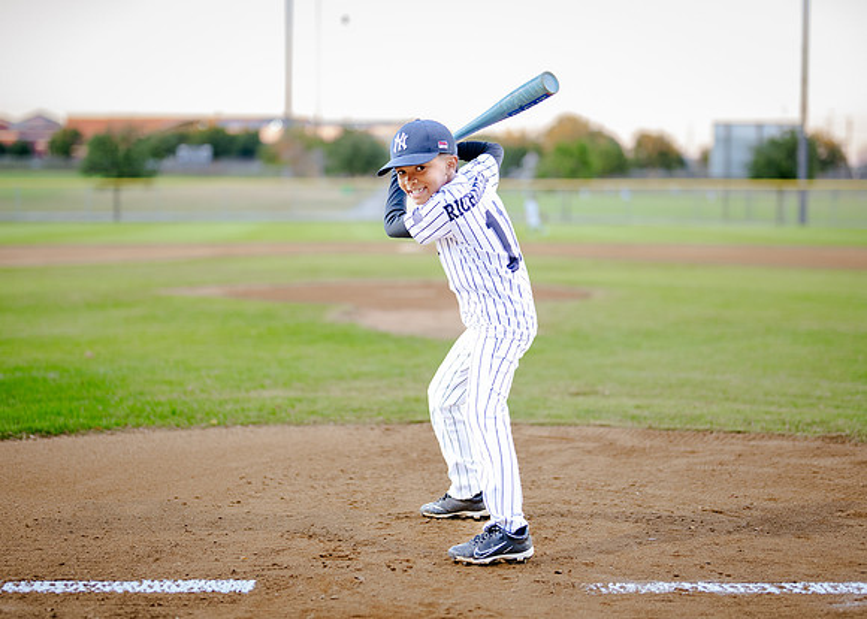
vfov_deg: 21.8
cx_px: 435
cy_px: 302
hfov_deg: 30.2
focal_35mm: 65
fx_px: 1607
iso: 400
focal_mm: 50
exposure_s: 1/500
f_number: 1.2
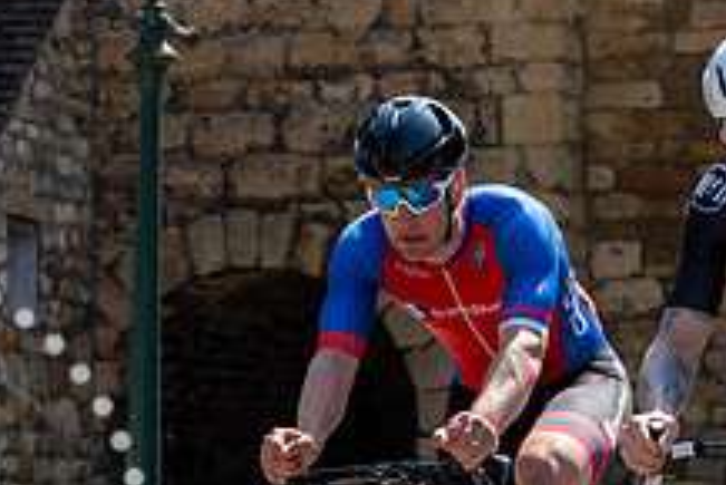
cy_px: 253
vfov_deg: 5.0
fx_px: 5529
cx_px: 624
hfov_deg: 7.5
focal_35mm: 274
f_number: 5
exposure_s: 1/800
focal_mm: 75
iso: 160
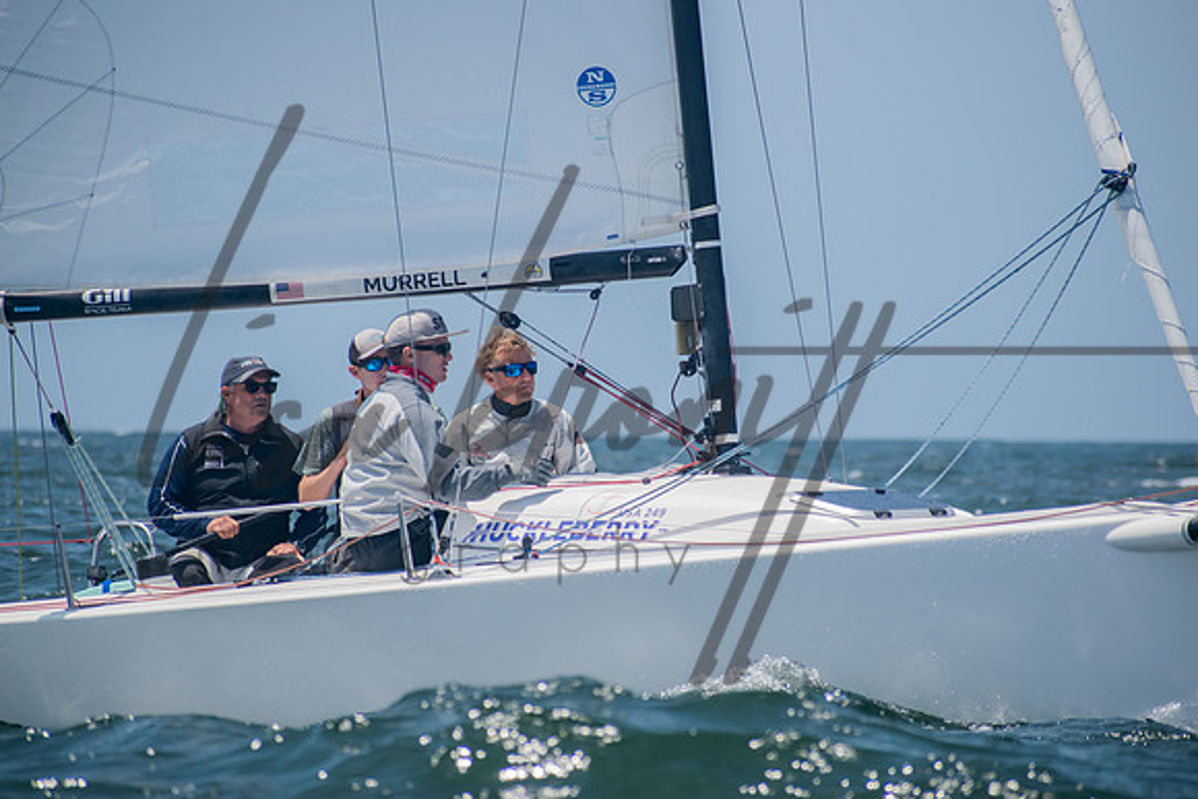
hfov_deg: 5.7
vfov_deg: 3.8
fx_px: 11982
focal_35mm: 360
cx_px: 599
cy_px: 400
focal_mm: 240
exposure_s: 1/1600
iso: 400
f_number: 8
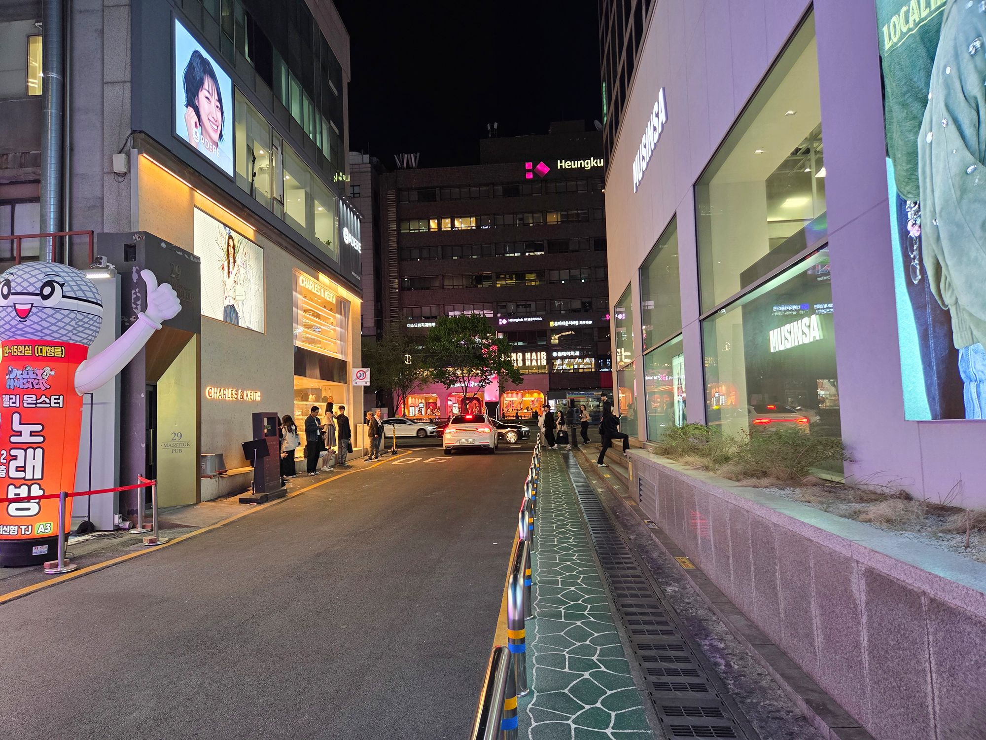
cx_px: 493
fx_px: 655
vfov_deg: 58.9
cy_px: 370
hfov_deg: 73.9
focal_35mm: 23
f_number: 1.8
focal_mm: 5.4
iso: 160
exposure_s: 1/120
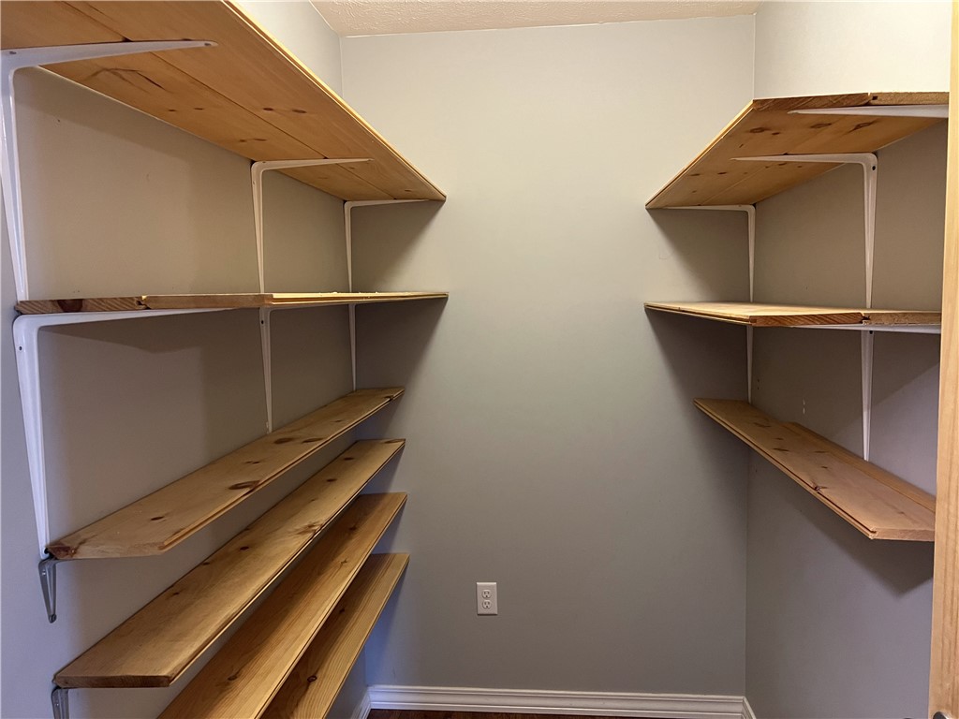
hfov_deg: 67.3
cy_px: 360
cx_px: 480
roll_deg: +1.7
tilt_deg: -5.5
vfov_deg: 53.1
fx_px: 720
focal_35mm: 26
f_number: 1.5
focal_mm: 5.7
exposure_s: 1/60
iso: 400
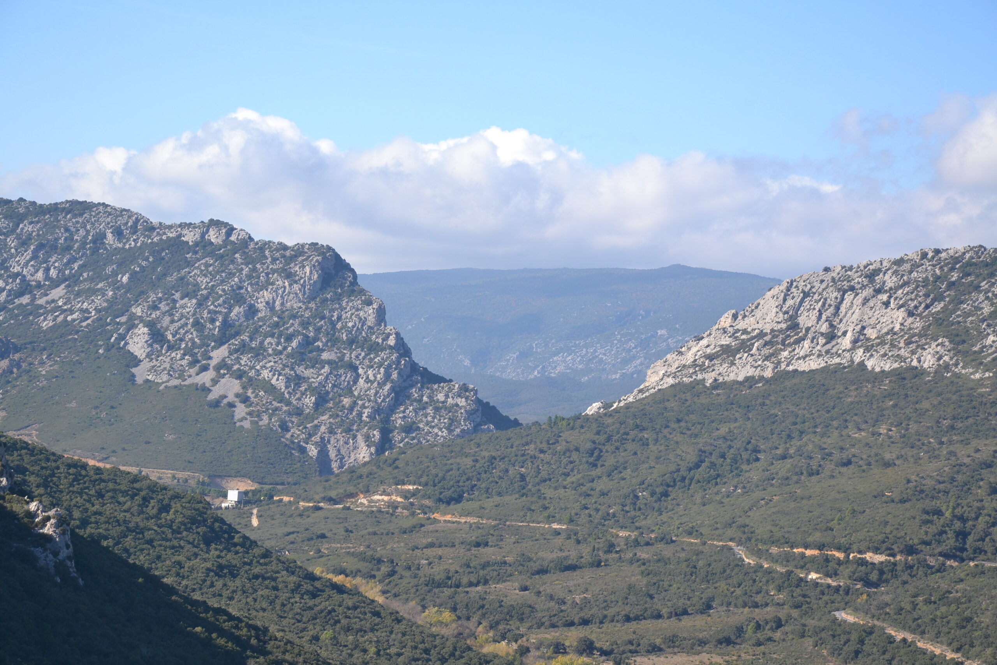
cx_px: 498
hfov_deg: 19.5
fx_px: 2908
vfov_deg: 13.0
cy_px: 332
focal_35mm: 105
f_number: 7.1
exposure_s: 1/800
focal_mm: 70
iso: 400
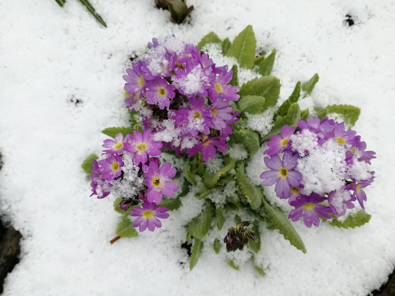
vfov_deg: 51.4
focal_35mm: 27
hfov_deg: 65.3
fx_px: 308
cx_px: 198
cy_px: 148
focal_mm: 3.79
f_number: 2
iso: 50
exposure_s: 1/772
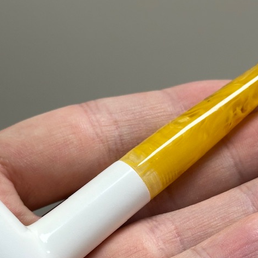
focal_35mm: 115
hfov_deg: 15.2
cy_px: 151
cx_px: 137
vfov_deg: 15.1
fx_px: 970
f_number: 1.78
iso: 64
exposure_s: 1/100
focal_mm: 6.86
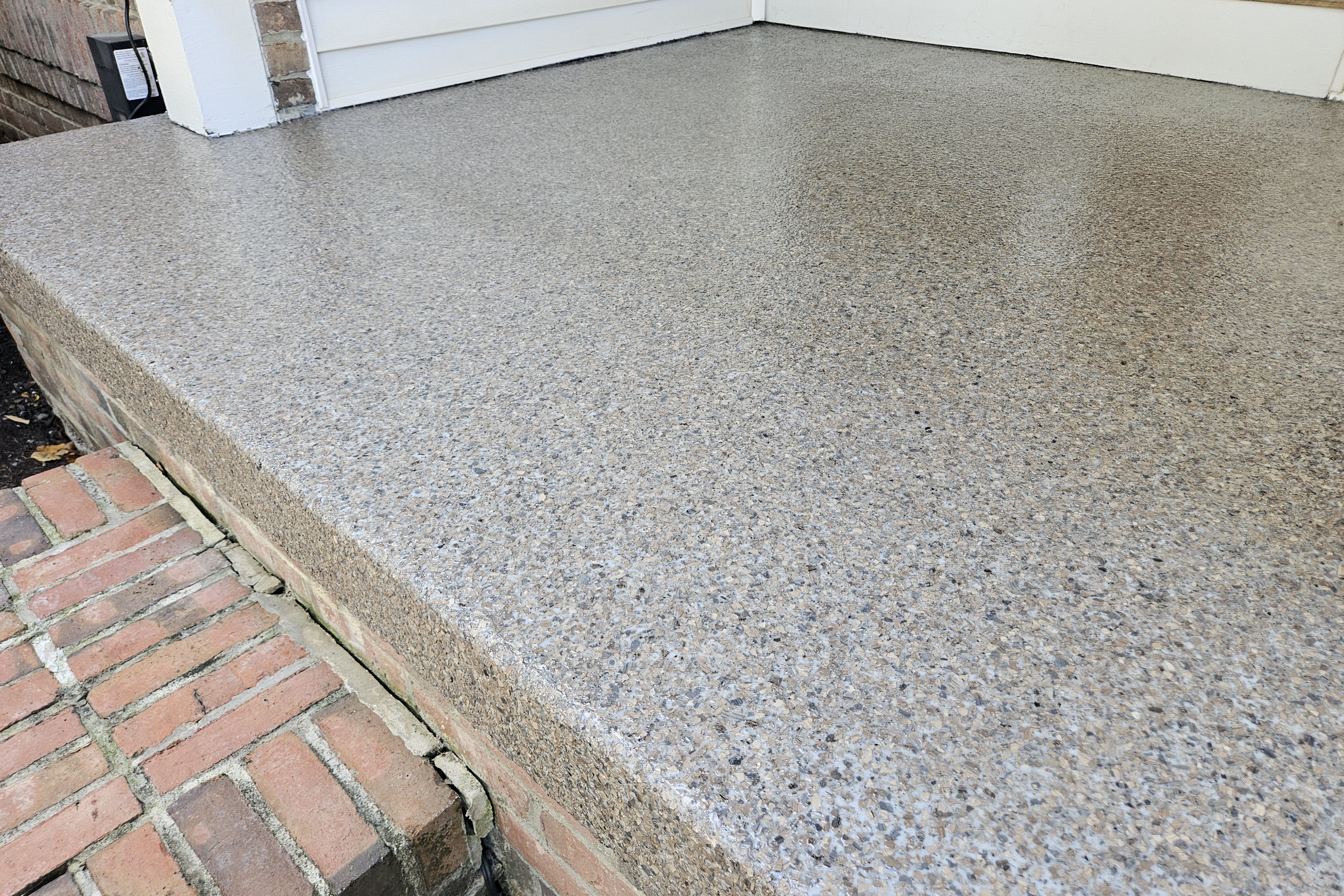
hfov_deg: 73.7
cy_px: 425
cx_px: 671
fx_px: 896
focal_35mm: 24
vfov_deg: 53.1
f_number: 1.8
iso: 80
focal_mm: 5.4
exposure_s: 1/207
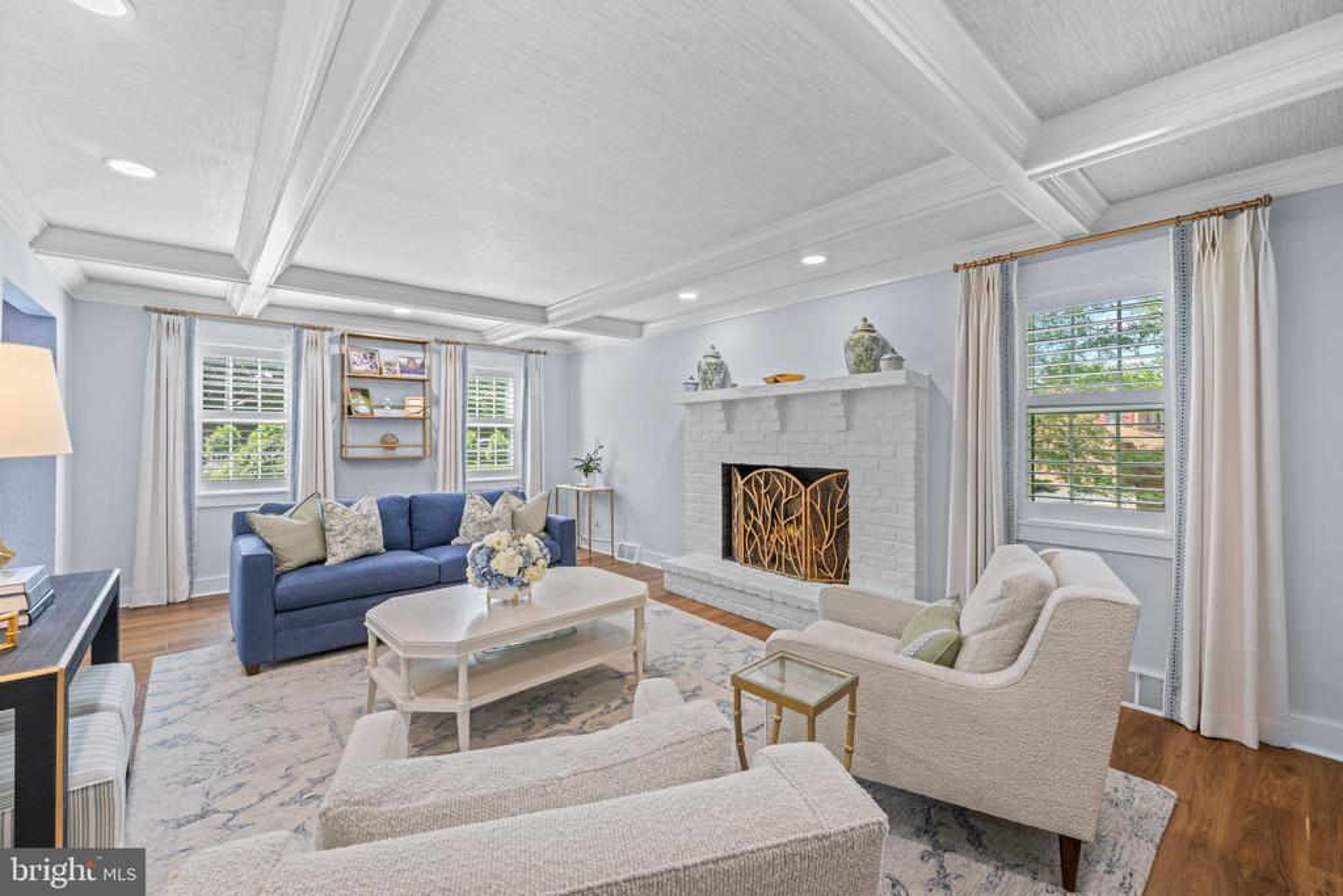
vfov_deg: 81.2
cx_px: 672
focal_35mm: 14
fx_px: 522
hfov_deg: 104.2
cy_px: 448
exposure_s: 1/6
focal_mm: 14
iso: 320
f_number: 9
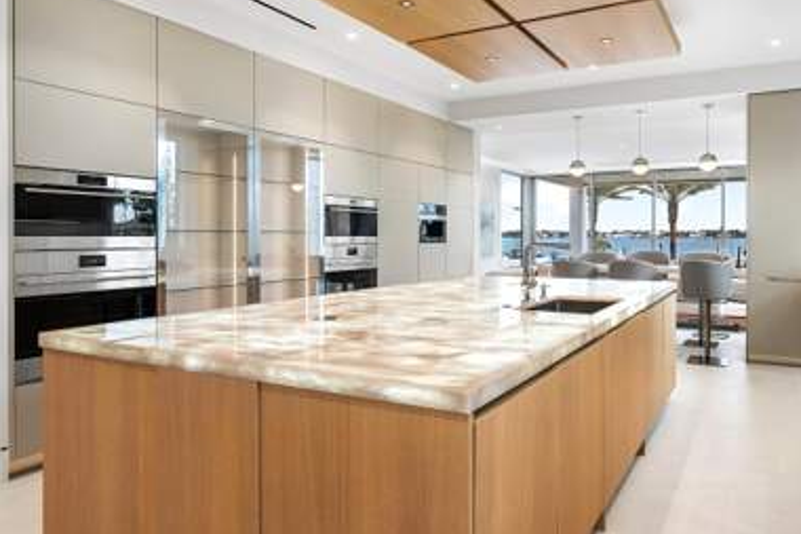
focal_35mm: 24
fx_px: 534
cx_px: 502
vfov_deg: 53.0
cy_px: 236
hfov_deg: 72.5
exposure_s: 1/200
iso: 320
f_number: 8
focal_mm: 19
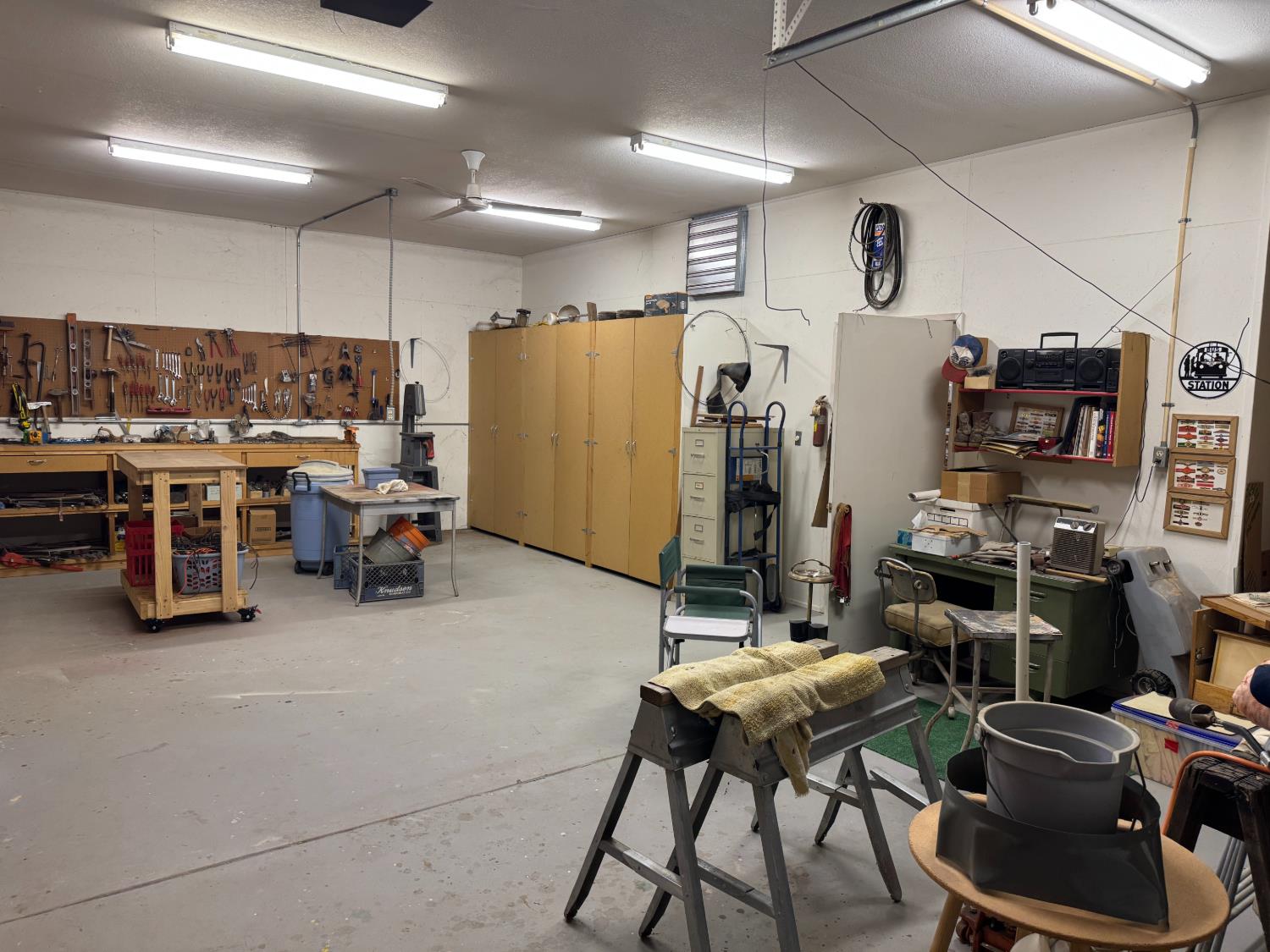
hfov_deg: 71.6
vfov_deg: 56.8
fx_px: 881
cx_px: 635
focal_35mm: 24
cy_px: 476
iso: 160
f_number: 1.78
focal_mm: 6.76
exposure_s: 1/60
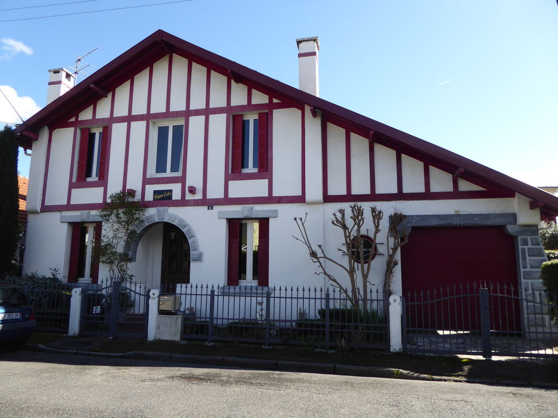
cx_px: 279
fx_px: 403
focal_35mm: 25
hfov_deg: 69.4
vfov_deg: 54.9
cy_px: 209
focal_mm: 4.3
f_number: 3.3
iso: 100
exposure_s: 1/500
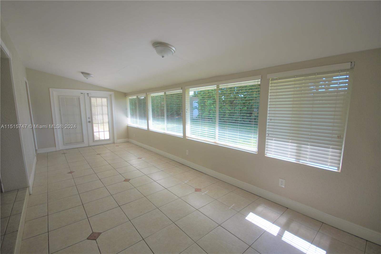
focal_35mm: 15
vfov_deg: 77.3
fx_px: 159
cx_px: 190
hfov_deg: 100.4
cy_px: 127
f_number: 4
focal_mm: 10
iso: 320
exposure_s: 1/160
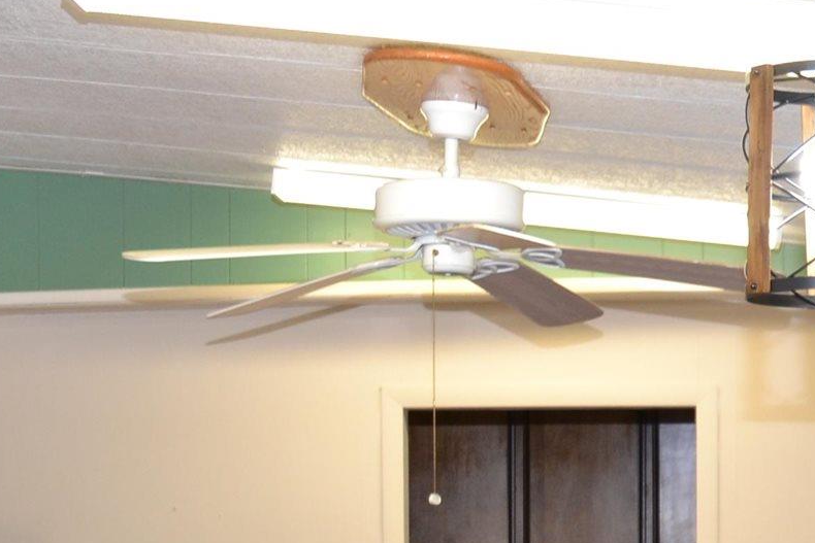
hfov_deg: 19.4
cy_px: 961
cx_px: 448
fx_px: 2377
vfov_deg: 12.0
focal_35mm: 105
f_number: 3.5
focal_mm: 18
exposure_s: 1/60
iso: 400
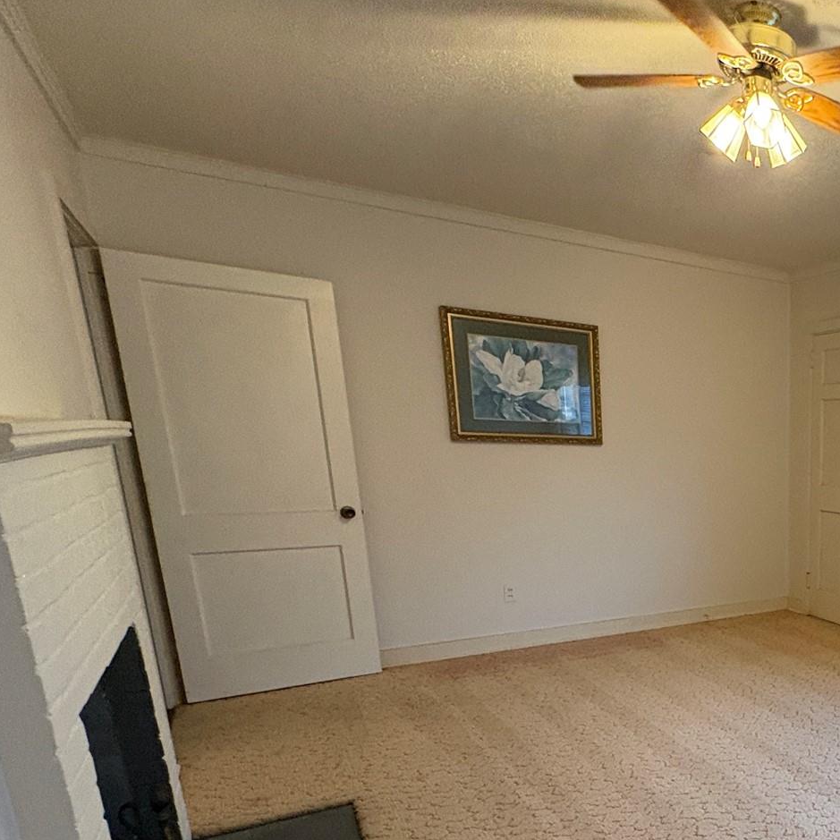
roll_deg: -0.2
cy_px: 626
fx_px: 741
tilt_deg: -14.6
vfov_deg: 56.3
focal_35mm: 27
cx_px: 841
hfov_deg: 48.5
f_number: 2.2
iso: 500
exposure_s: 1/60
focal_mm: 2.22
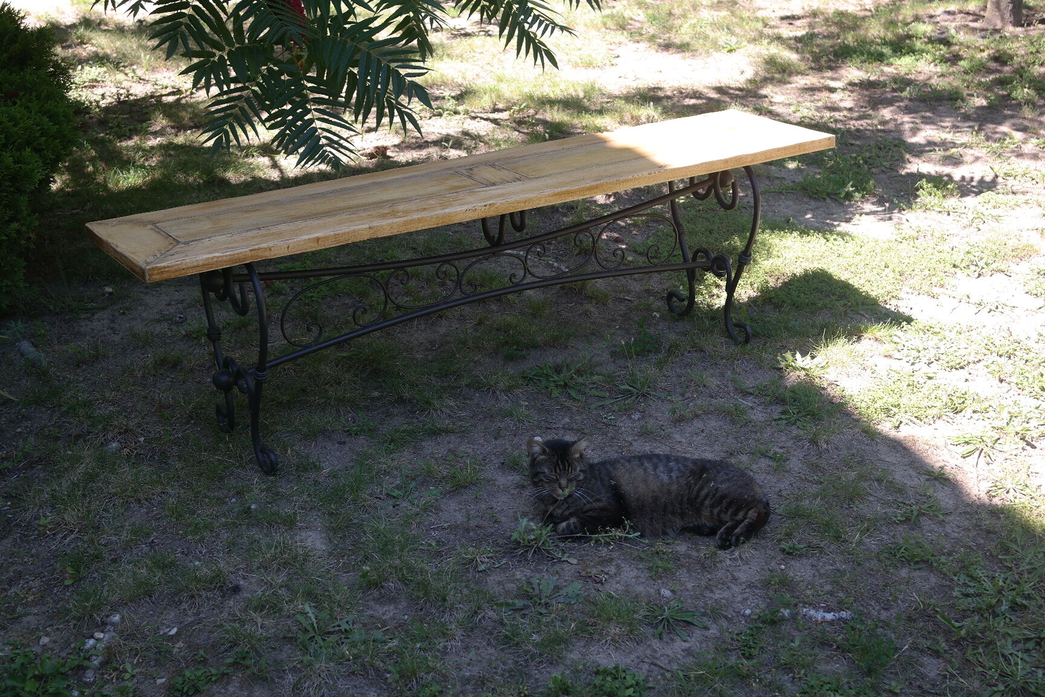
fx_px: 1422
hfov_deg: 40.3
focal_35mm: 49
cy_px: 348
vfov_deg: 27.5
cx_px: 522
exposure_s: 1/125
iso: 100
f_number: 4.5
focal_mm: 32
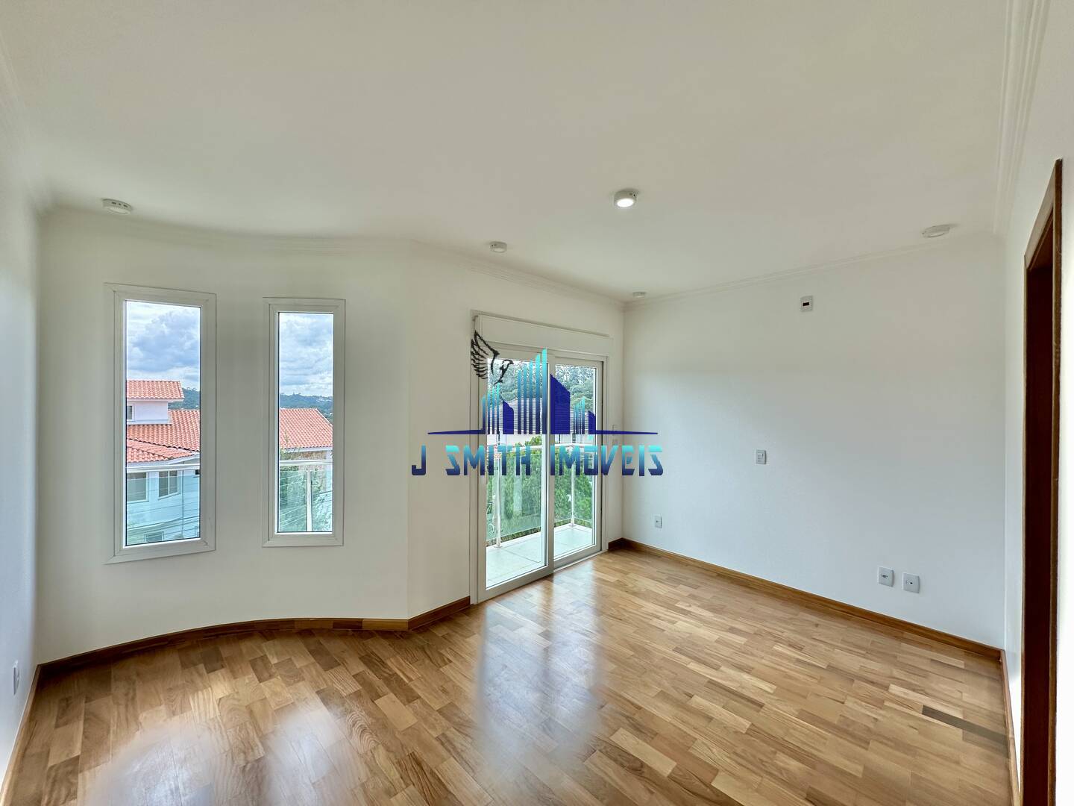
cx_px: 537
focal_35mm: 14
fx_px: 434
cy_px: 403
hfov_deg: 102.1
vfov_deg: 85.7
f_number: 2.2
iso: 40
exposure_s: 1/282
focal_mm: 2.22
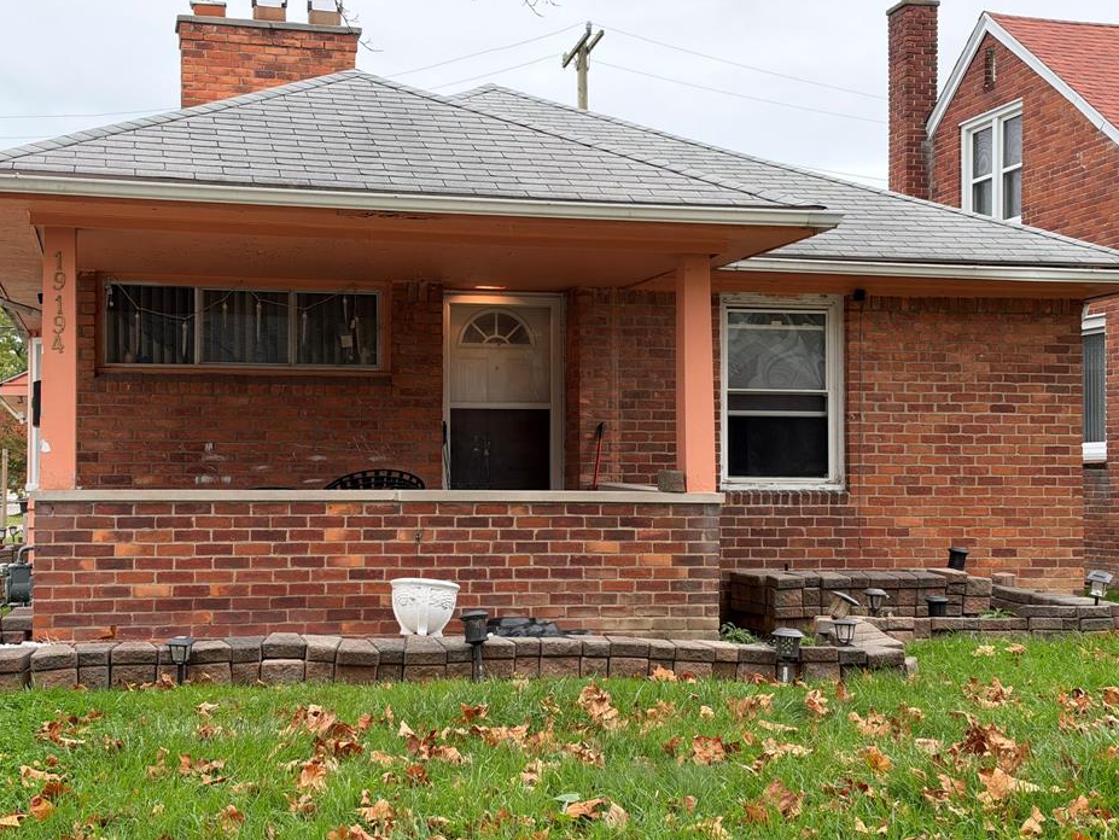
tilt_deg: +1.8
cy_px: 421
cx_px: 548
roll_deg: -0.2
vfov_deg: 27.5
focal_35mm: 53
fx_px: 1714
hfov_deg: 36.2
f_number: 1.8
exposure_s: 1/210
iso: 125
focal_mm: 6.93
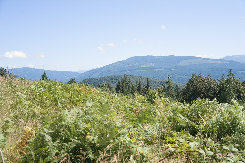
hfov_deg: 44.2
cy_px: 82
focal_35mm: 44
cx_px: 122
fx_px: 301
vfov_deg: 30.3
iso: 100
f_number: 5.6
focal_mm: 44.3
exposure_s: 1/400
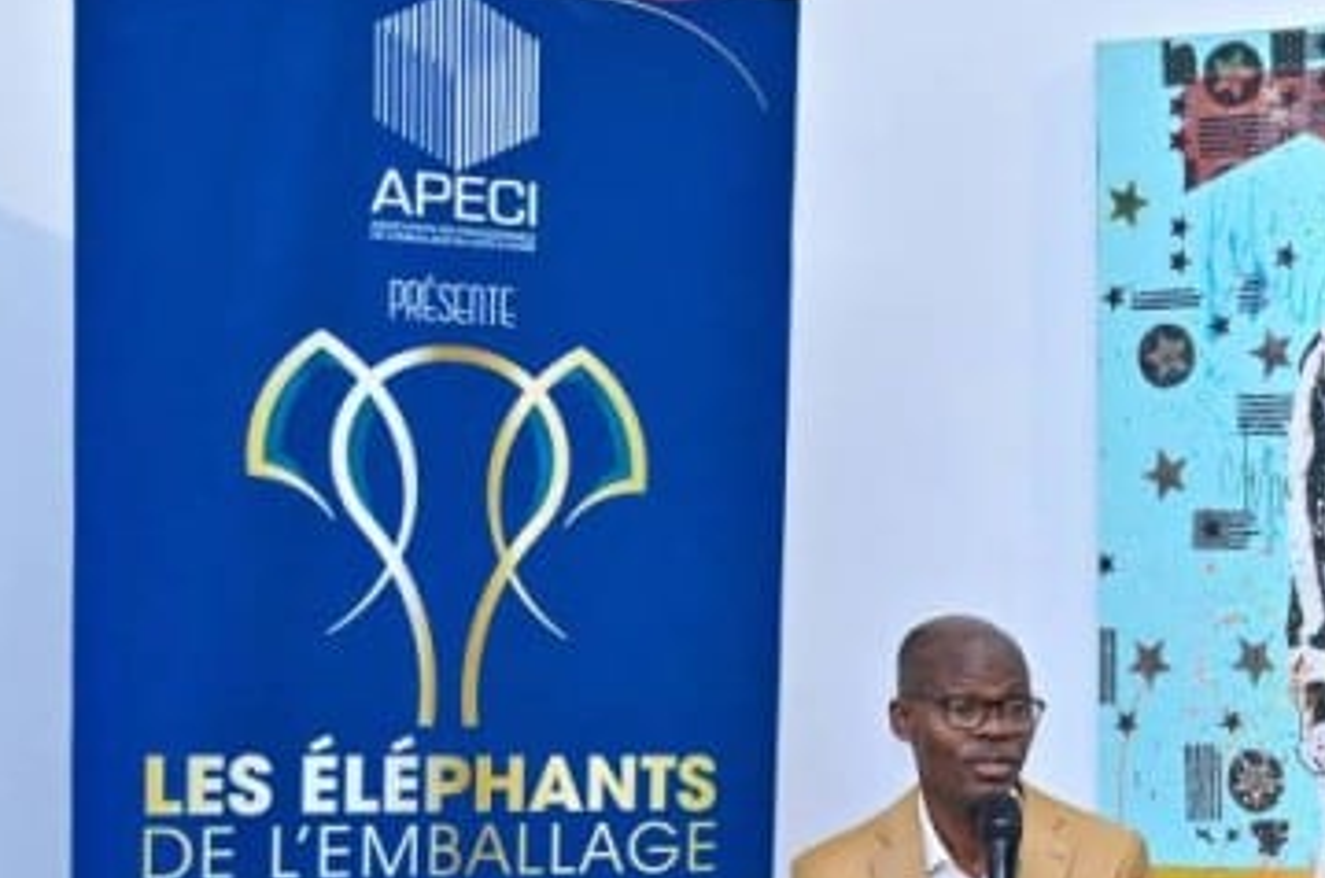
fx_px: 4262
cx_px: 1229
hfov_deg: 17.4
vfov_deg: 11.7
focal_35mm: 116
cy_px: 837
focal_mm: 52
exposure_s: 1/200
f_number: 4
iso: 1600
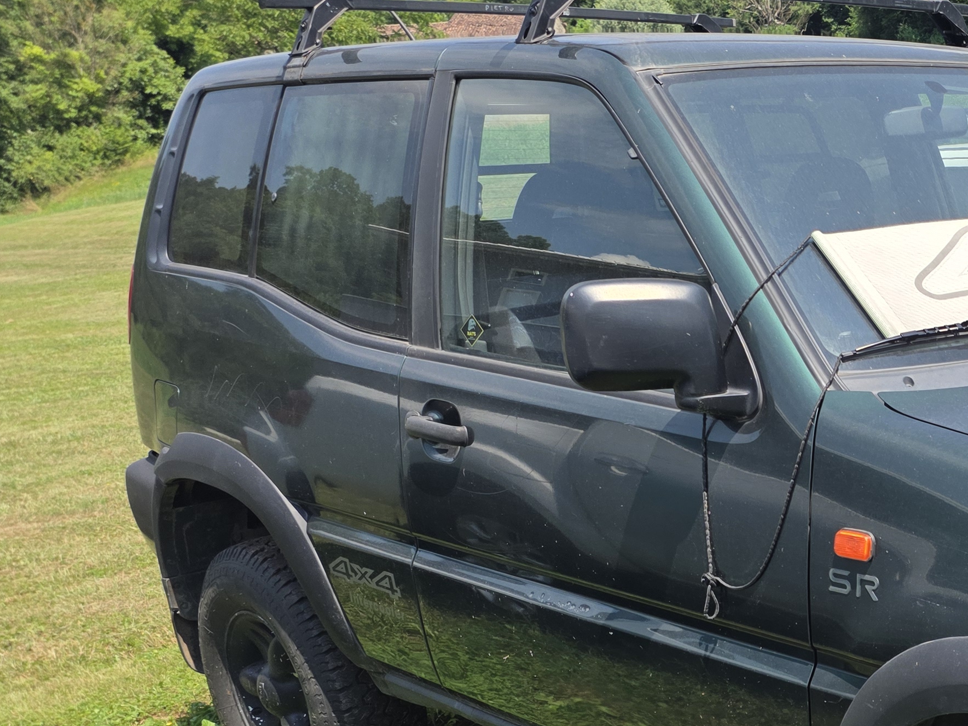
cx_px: 1077
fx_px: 1454
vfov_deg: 27.5
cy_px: 573
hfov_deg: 32.2
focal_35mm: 52
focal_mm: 6.25
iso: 80
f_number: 1.7
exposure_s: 1/3972
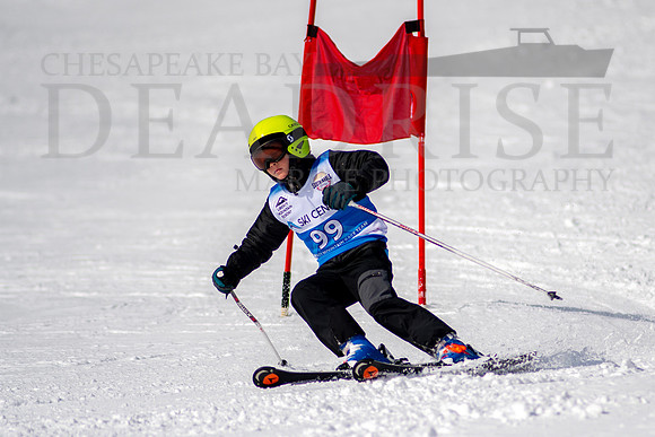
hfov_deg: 3.5
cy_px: 249
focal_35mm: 597
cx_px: 402
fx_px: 10864
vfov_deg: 2.3
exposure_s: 1/6400
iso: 100
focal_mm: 300
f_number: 2.8
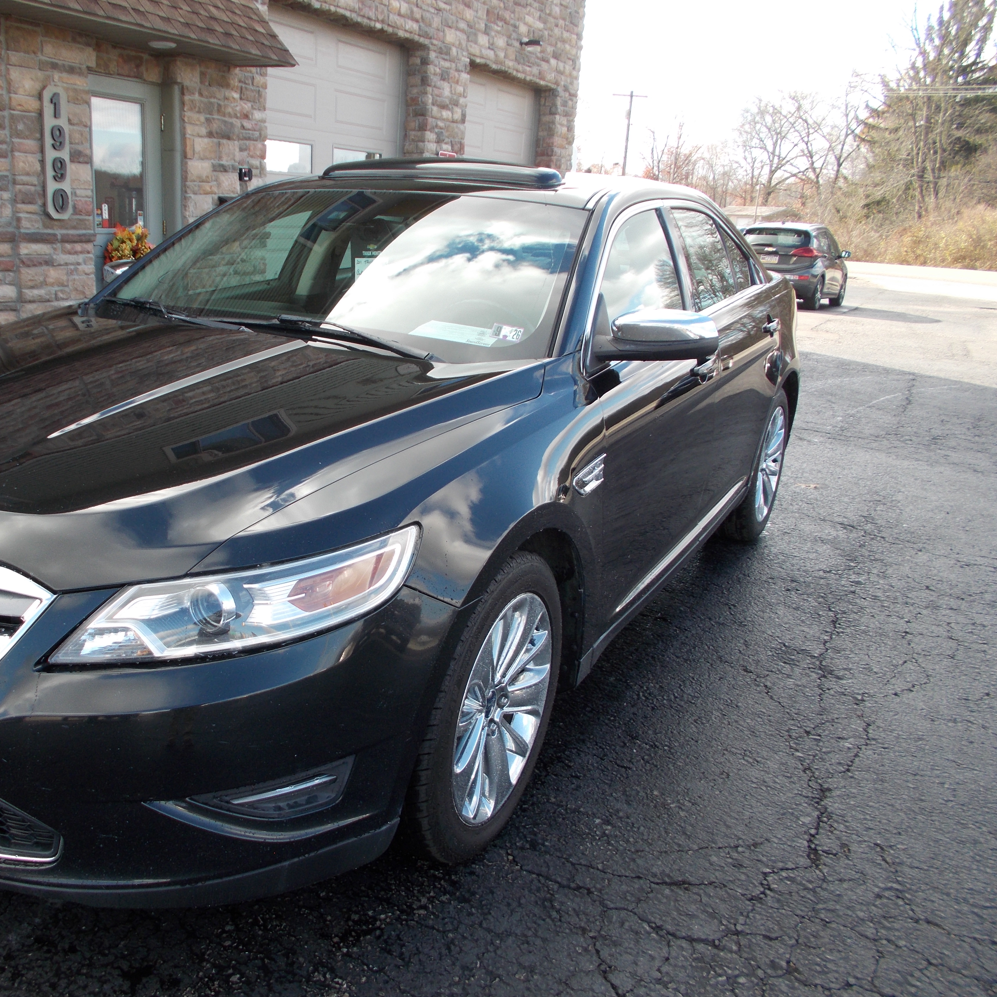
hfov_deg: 51.8
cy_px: 502
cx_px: 353
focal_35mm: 31
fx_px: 1010
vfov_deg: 52.5
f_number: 3.2
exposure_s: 1/160
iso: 80
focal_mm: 4.6
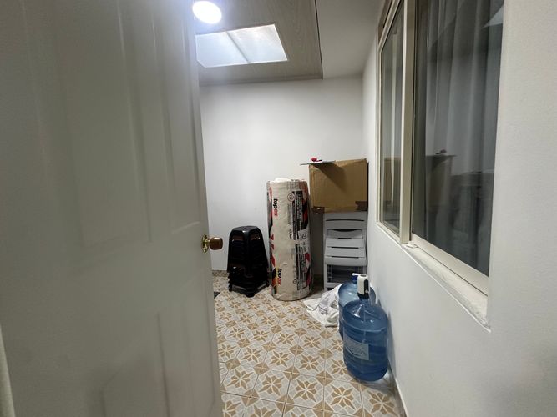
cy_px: 208
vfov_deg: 85.7
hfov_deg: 102.1
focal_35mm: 14
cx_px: 278
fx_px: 225
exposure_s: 1/60
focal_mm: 2.22
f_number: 2.2
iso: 320
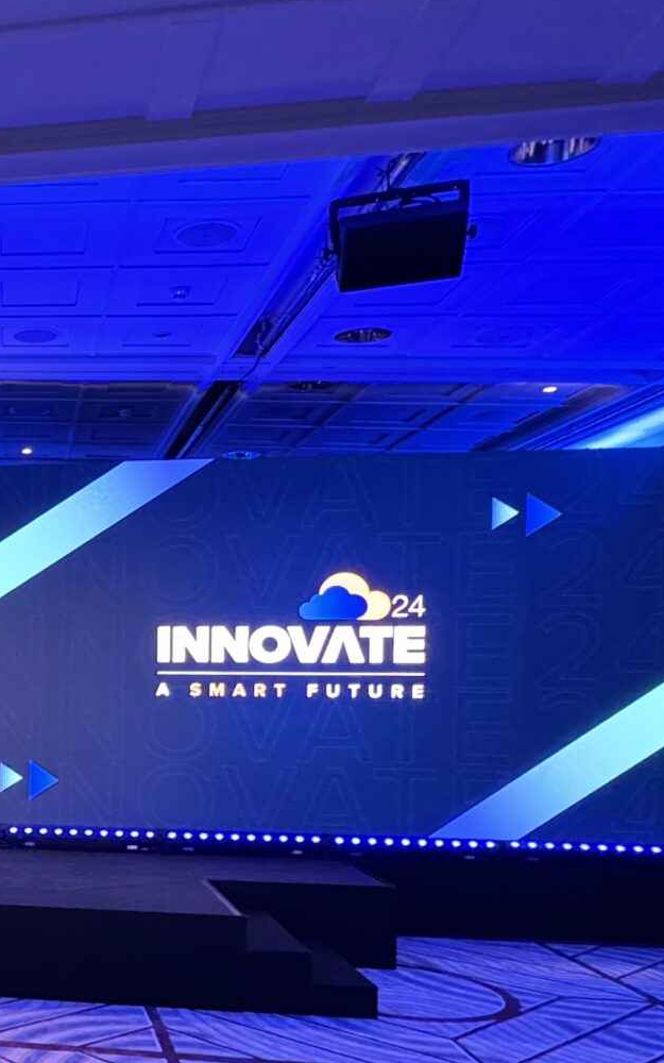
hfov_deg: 27.9
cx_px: -197
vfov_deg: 50.6
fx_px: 1100
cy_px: 707
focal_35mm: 38
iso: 500
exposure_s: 1/50
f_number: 2.2
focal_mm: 2.22
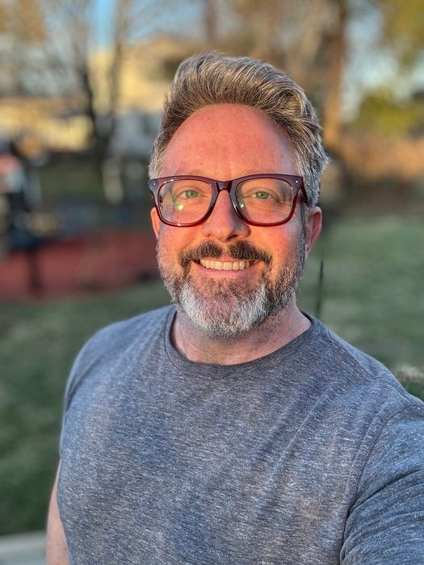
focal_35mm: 30
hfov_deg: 46.8
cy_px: 282
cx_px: 212
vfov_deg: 60.0
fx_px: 490
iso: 20
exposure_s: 1/132
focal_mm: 2.69
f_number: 1.9
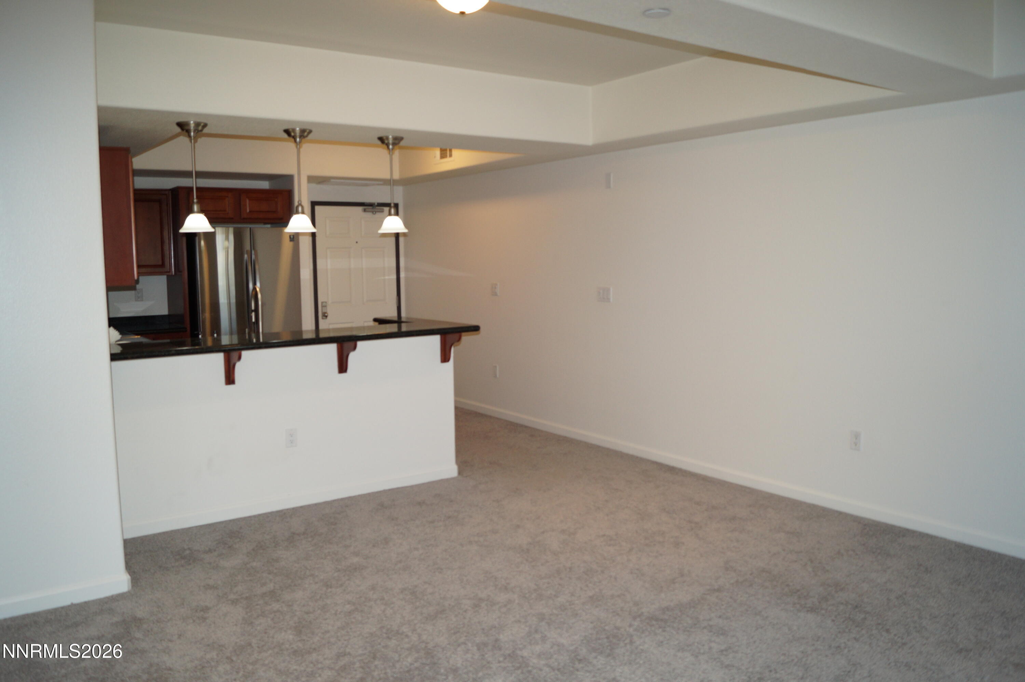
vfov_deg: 47.9
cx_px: 512
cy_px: 341
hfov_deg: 67.4
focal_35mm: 27
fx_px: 768
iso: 400
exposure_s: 1/160
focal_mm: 18
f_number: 4
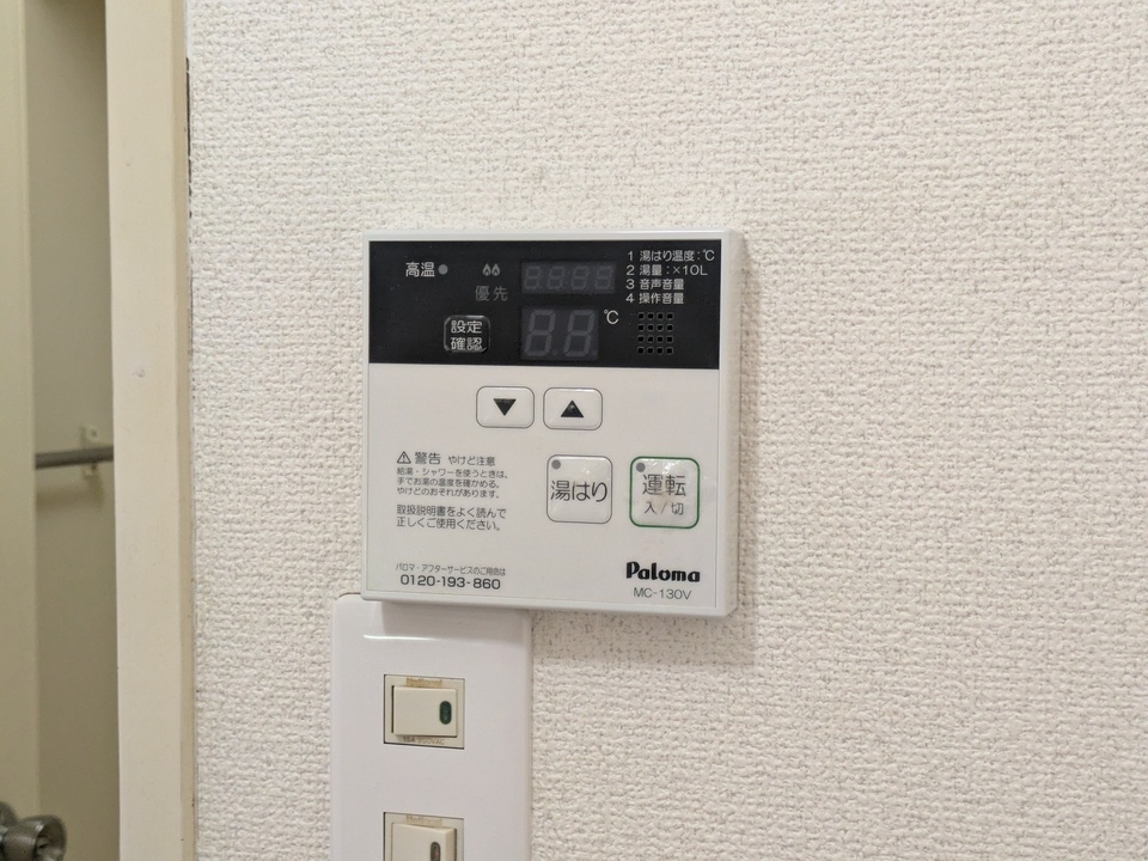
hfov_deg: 37.5
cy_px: 430
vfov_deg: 28.6
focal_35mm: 51
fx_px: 1691
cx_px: 574
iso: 374
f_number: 1.89
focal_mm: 5.43
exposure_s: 1/100
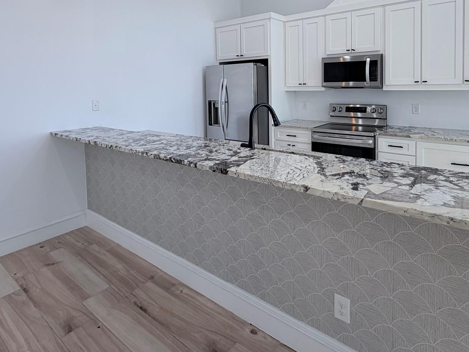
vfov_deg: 58.5
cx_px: 262
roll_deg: +1.4
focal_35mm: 22
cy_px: 96
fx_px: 298
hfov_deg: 76.1
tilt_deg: -3.5
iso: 80
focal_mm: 2.22
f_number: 2.2
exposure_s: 1/120
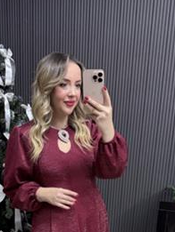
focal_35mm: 49
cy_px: 218
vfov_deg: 36.0
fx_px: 330
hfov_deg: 29.6
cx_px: 71
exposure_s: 1/60
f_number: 1.78
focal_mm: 6.76
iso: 250
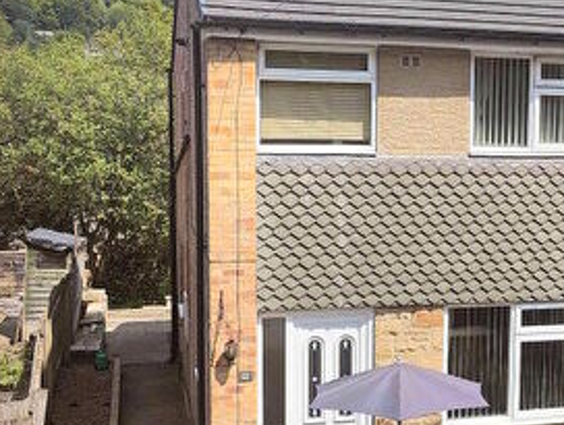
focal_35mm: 59
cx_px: 452
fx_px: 963
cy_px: 266
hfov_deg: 31.8
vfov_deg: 24.8
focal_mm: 6.06
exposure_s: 1/2847
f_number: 1.8
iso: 64
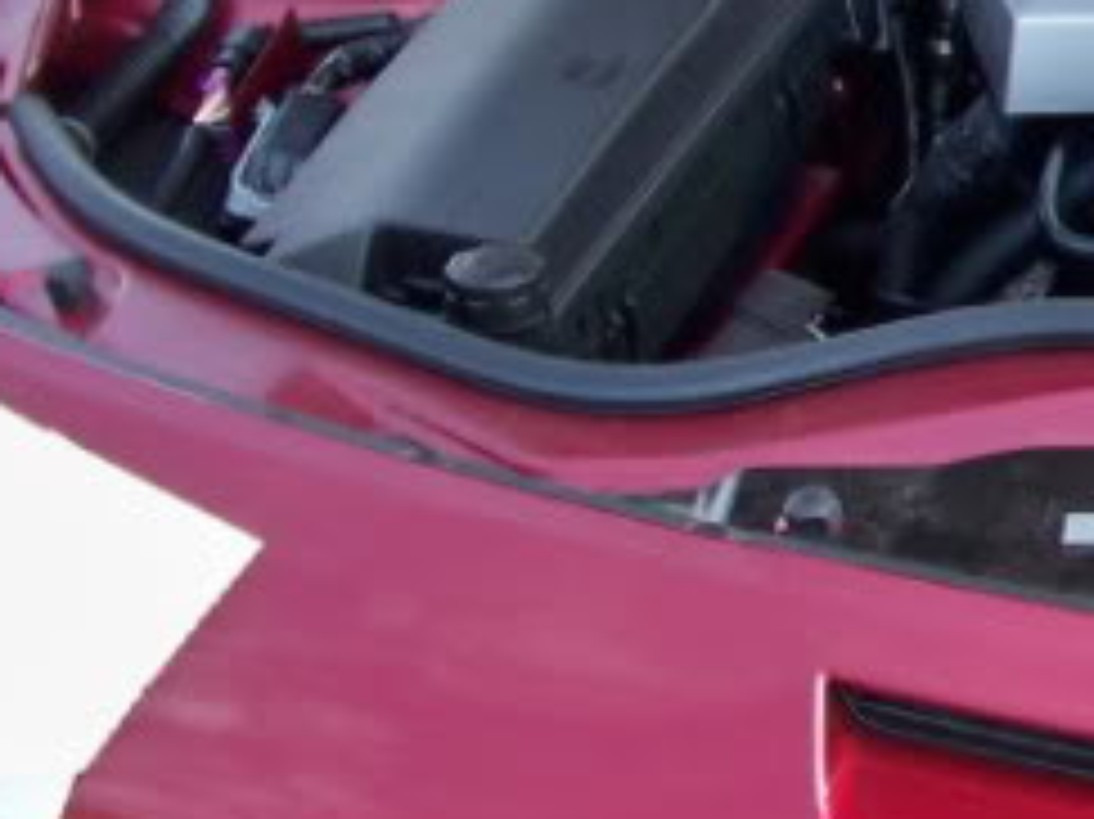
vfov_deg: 10.6
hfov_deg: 13.5
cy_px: 160
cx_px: 1524
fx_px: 4391
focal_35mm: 139
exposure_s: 1/200
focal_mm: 5.85
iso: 64
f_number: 2.8
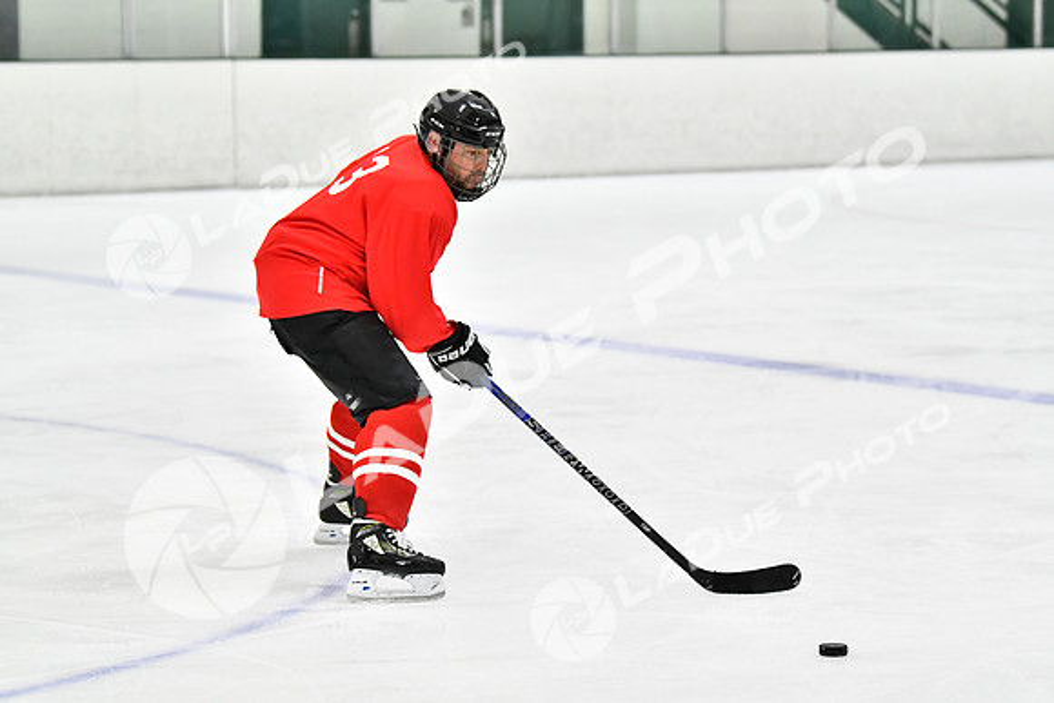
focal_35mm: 153
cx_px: 527
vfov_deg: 9.0
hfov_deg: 13.4
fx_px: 4480
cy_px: 352
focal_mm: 102
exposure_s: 1/1250
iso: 5000
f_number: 2.8
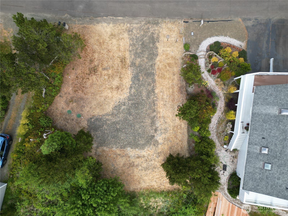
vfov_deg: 56.8
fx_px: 200
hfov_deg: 71.6
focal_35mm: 24
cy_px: 108
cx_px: 144
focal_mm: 6.72
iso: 110
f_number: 1.7
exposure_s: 1/1000
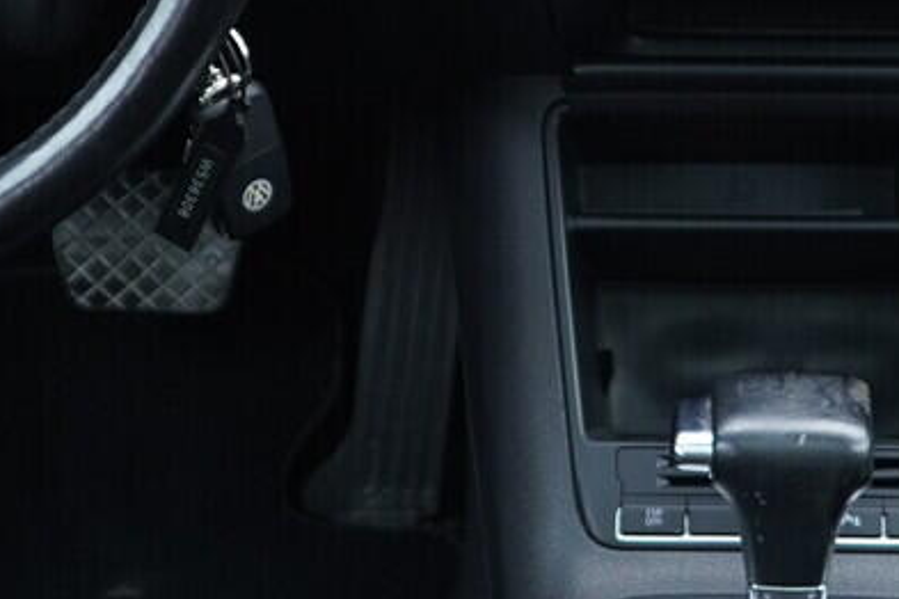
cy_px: 32
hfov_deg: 15.5
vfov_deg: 10.3
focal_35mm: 132
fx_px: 3296
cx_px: 455
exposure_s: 1/40
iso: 400
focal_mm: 24
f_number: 2.8
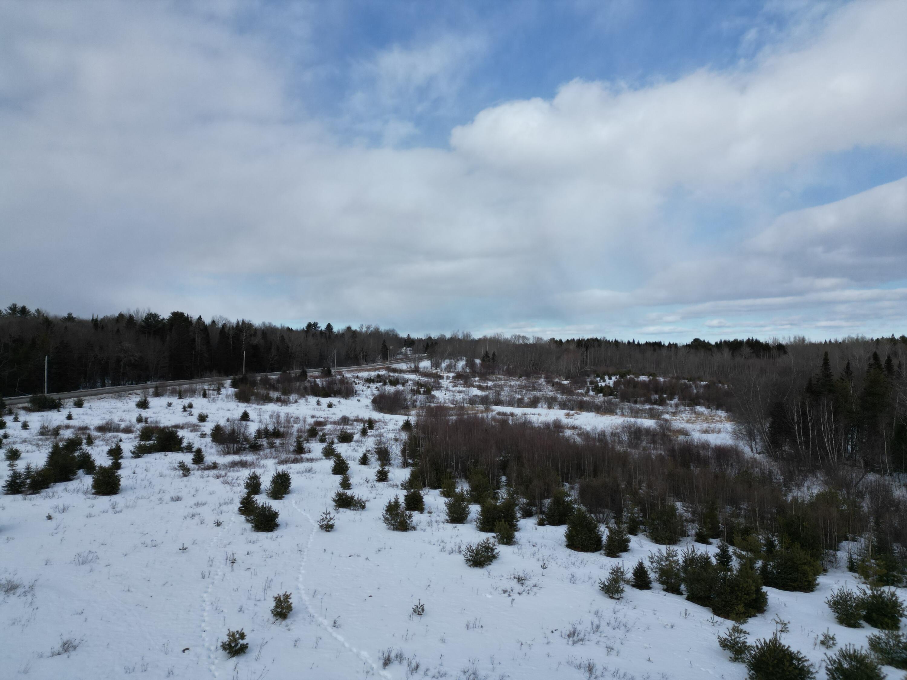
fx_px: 629
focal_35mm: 24
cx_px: 454
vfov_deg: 56.8
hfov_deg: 71.6
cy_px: 340
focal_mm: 6.72
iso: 110
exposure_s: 1/4000
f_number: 1.7
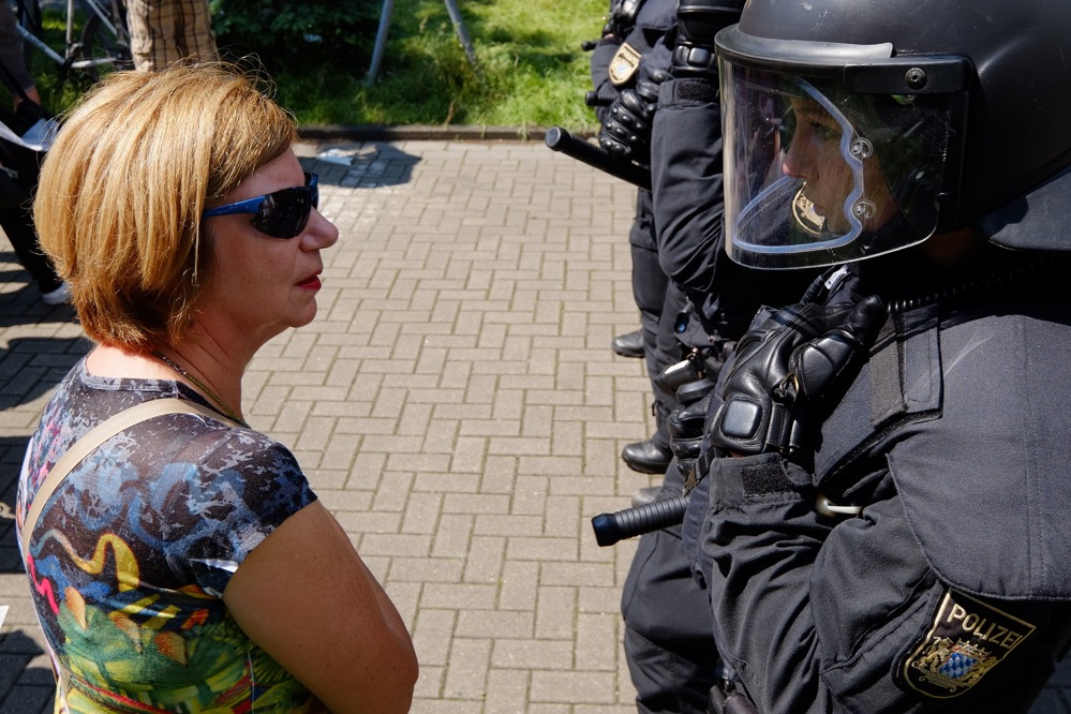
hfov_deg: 53.1
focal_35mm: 36
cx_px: 536
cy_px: 357
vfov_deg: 36.9
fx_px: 1071
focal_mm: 24
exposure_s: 1/350
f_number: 8
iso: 400
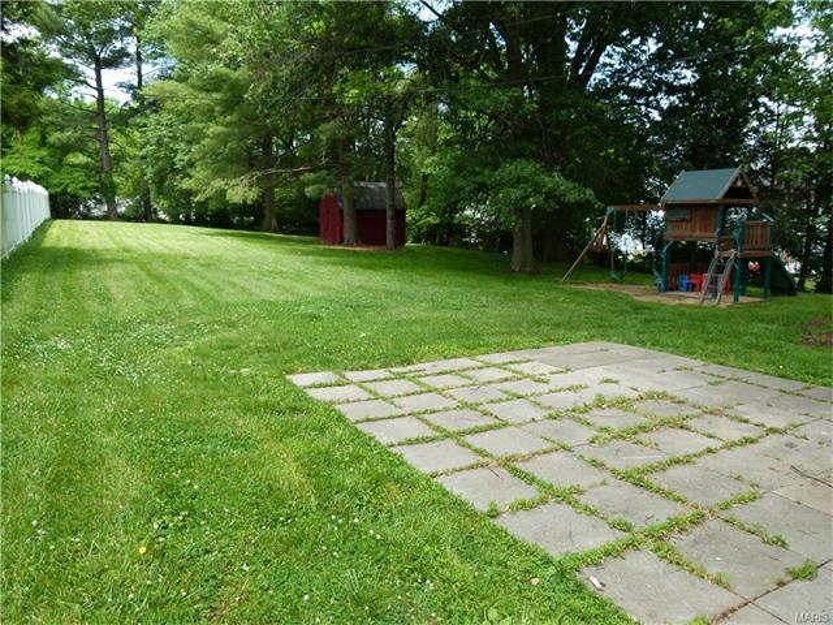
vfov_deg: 54.9
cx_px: 416
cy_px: 312
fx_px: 602
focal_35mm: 25
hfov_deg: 69.4
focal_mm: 4.5
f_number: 4
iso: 100
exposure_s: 1/200
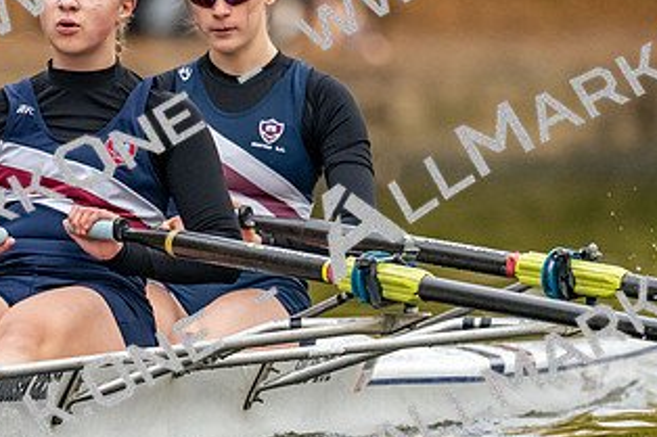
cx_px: 142
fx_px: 20228
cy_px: 86
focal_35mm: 1109
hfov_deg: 1.9
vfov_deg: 1.2
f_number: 4.5
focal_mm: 400
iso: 2800
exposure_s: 1/2500
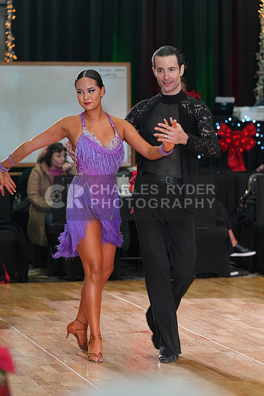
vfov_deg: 12.9
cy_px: 198
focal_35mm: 159
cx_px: 132
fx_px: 1748
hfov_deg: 8.6
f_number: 4.5
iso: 2500
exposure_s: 1/200
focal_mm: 159
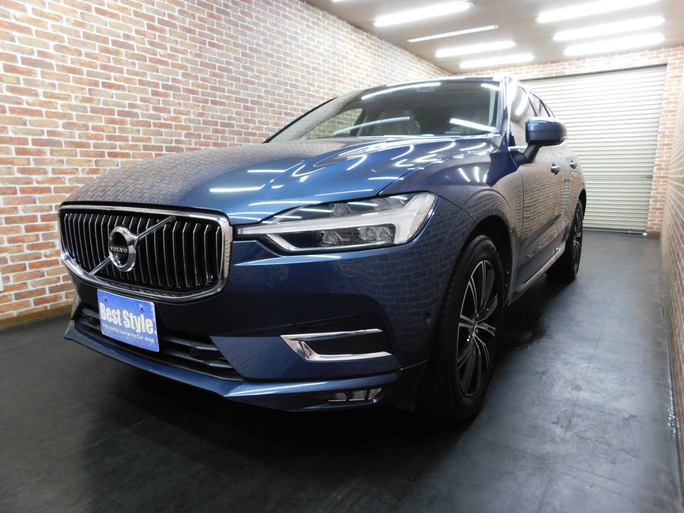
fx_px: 454
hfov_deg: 73.9
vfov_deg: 58.9
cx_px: 342
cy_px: 256
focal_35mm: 23
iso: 320
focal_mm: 4
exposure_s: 1/30
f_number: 3
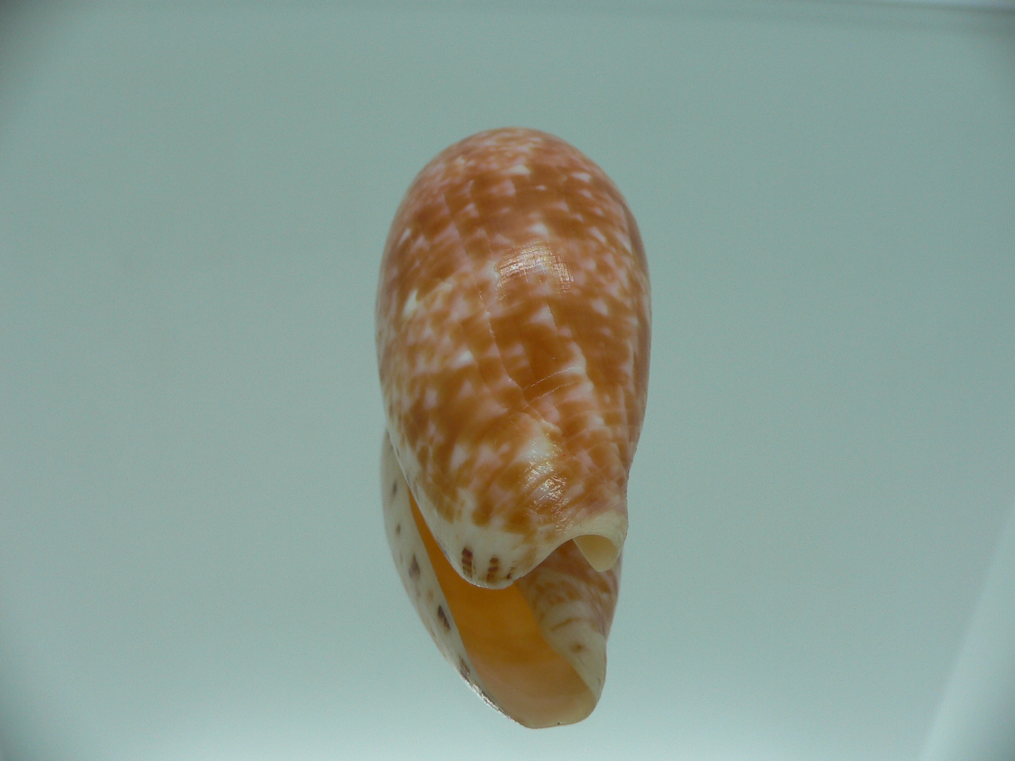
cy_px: 380
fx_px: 1026
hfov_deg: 52.6
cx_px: 508
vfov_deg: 40.7
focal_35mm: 35
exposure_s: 1/60
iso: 80
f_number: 2.8
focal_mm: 4.6
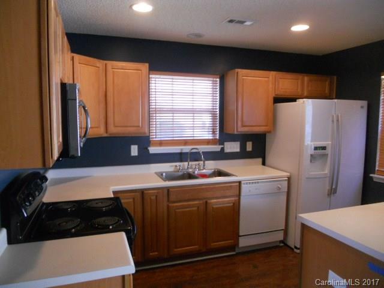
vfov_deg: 51.4
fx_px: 300
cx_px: 192
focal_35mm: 27
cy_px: 144
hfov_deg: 65.3
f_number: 3.2
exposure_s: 1/40
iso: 400
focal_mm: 4.9
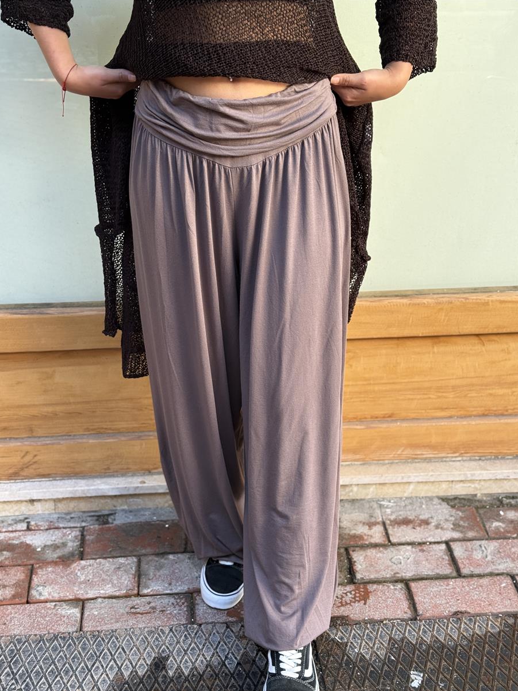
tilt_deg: -27.6
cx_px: 255
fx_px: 977
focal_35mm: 49
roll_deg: +0.0
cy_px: 352
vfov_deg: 38.9
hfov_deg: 29.7
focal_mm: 6.76
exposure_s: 1/121
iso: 64
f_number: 1.78
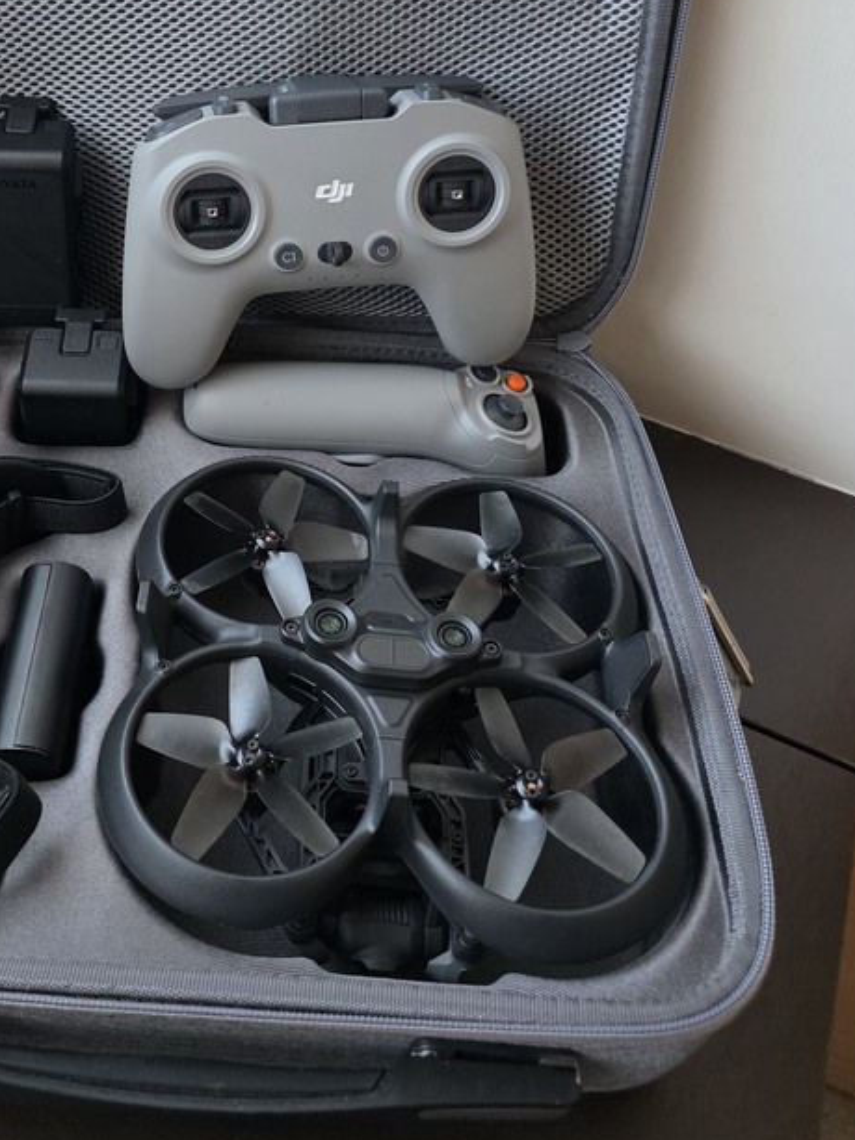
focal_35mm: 36
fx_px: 1185
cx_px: 214
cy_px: 331
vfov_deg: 49.9
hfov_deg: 38.6
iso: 1000
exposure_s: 1/120
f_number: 1.7
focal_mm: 6.3
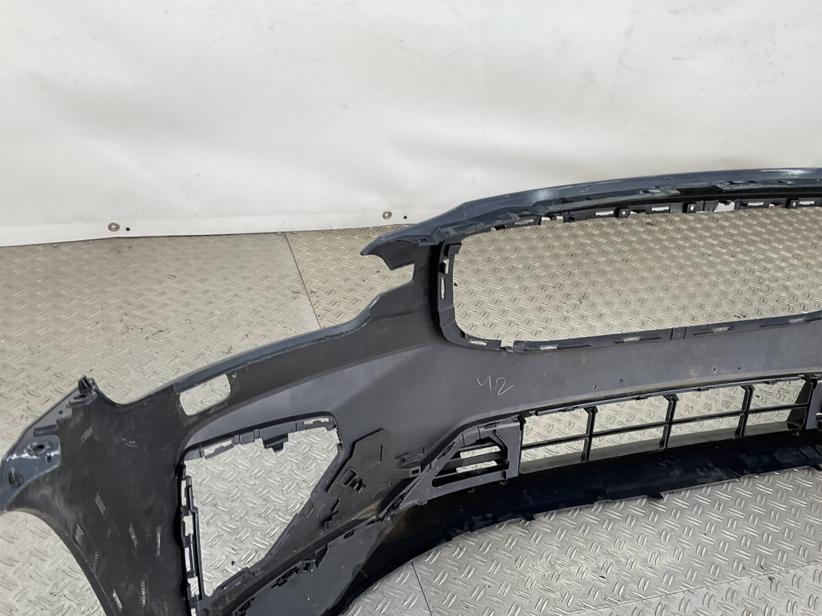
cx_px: 489
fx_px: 926
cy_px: 395
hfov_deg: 47.6
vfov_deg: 36.5
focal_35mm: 39
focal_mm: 3
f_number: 1.8
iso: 20
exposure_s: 1/120
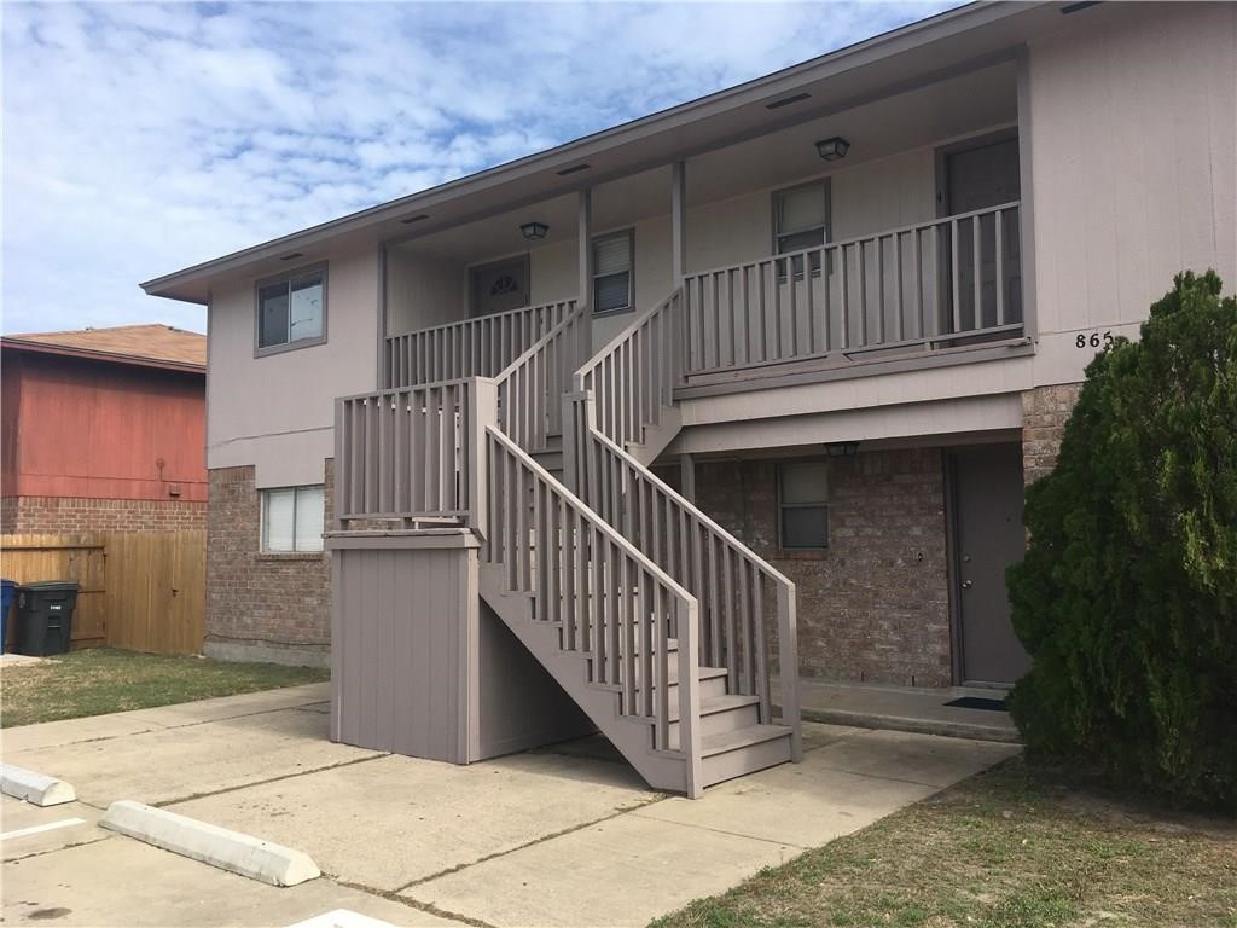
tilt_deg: +5.9
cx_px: 618
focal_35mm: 29
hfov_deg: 61.7
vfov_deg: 48.2
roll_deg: -0.3
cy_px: 464
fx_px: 1036
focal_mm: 4.15
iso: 25
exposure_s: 1/1508
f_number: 2.2
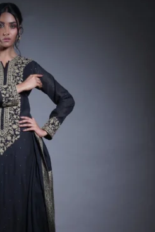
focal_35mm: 98
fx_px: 632
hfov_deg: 13.9
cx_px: 29
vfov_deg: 20.7
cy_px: 156
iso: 640
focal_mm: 60
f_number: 5
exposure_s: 1/160
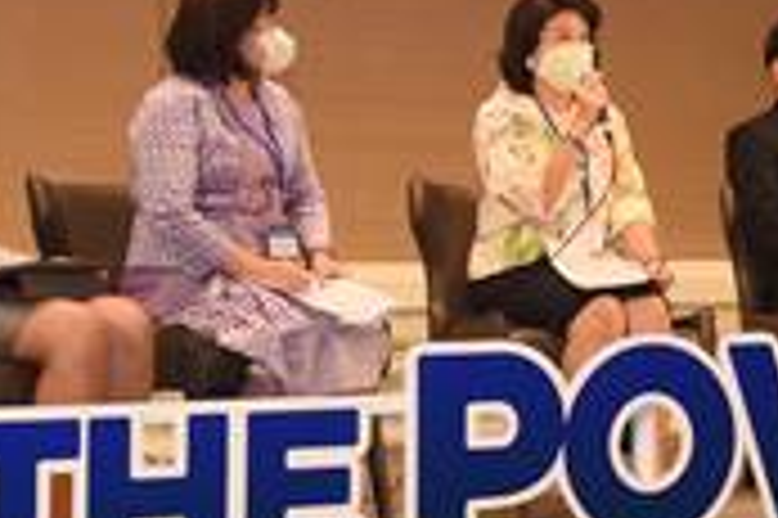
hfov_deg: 16.0
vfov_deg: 11.2
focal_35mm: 122
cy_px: 293
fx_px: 2634
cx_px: 998
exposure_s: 1/125
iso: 1250
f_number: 4.5
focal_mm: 34
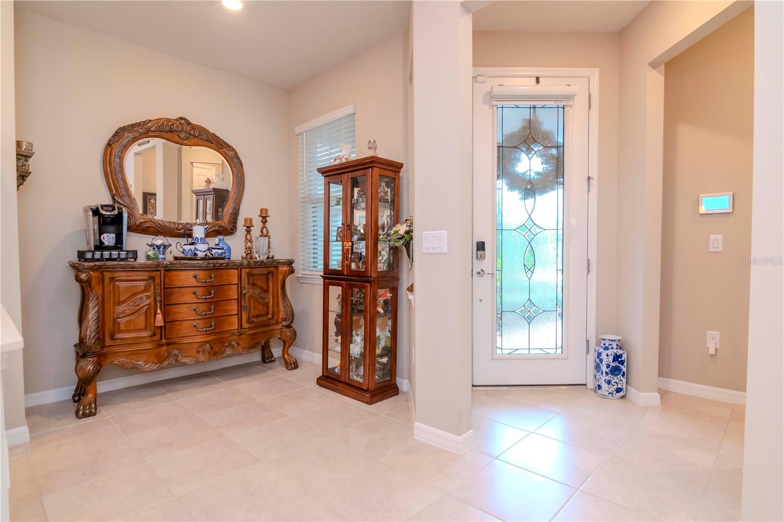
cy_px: 261
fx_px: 425
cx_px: 392
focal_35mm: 20
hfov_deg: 85.4
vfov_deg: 63.2
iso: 800
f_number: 7.1
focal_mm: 13
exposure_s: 1/25
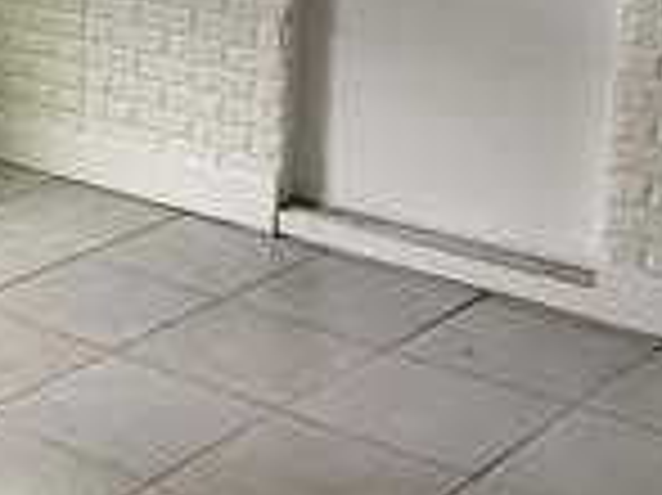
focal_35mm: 95
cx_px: -32
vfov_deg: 15.4
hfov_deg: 19.9
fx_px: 1815
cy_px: 63
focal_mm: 3
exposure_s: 1/60
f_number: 1.8
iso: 250
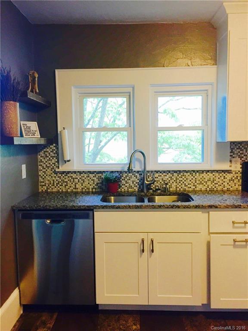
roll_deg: +1.2
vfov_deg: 61.7
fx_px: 277
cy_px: 166
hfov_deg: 48.2
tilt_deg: -4.7
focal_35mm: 29
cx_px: 124
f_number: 2.2
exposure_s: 1/30
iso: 100
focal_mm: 4.15
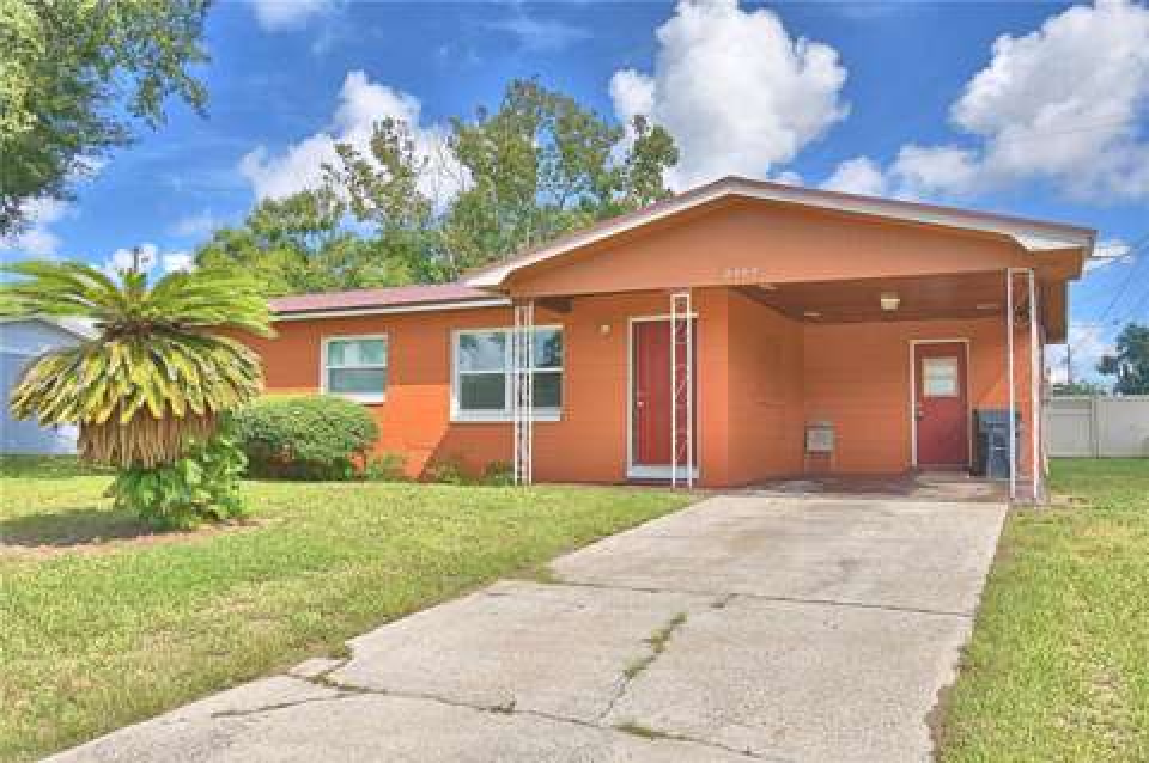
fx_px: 957
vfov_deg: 43.5
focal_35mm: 30
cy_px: 382
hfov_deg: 62.0
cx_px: 574
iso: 100
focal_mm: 20
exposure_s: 1/250
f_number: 10
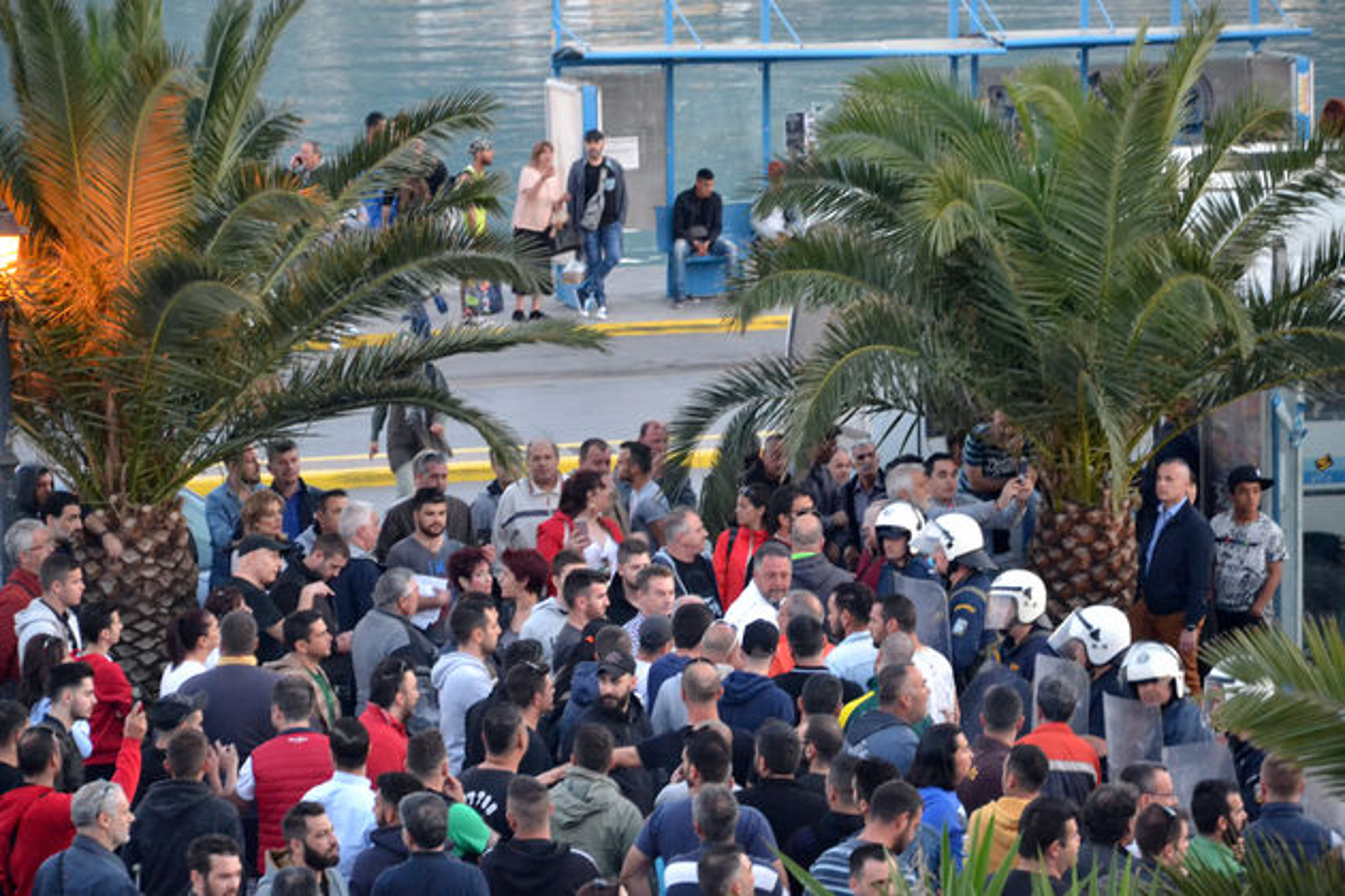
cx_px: 672
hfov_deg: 13.0
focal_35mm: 158
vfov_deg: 8.7
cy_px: 448
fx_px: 5884
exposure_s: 1/50
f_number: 5.6
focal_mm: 105
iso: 3200
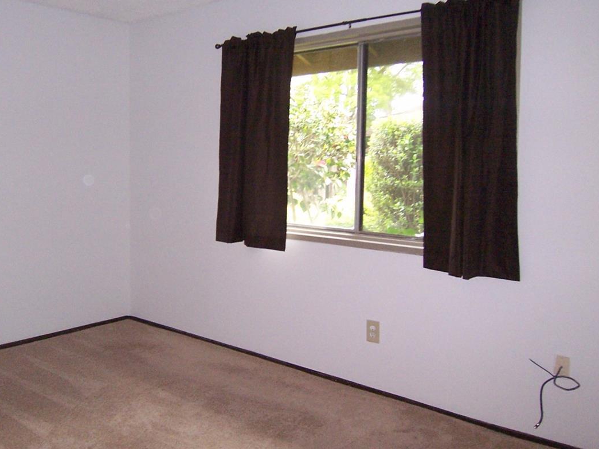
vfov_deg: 42.8
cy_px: 194
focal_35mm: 33
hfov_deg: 55.0
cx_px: 240
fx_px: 571
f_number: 2.8
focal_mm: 3.8
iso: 200
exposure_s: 1/30
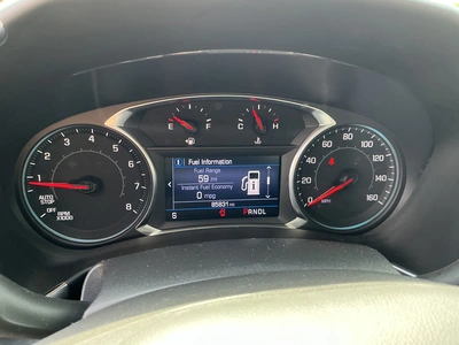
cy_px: 172
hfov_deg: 63.4
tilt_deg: -23.1
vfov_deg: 49.7
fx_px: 371
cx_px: 230
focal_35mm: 28
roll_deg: -1.4
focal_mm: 3
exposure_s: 1/75
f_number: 1.8
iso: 64
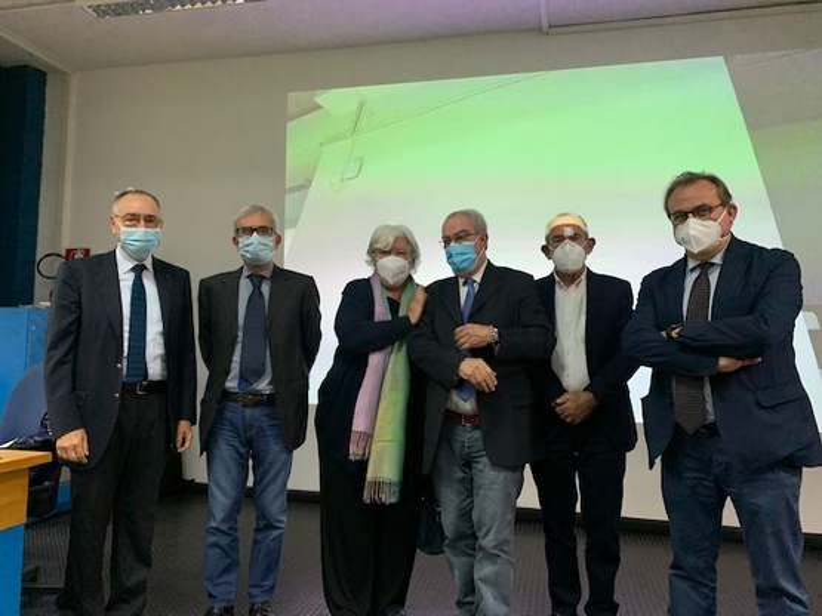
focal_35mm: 26
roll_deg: -1.3
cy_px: 308
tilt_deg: +3.1
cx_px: 411
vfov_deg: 53.0
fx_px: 617
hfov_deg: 67.3
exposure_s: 1/33
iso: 400
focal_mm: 4.25
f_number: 1.8
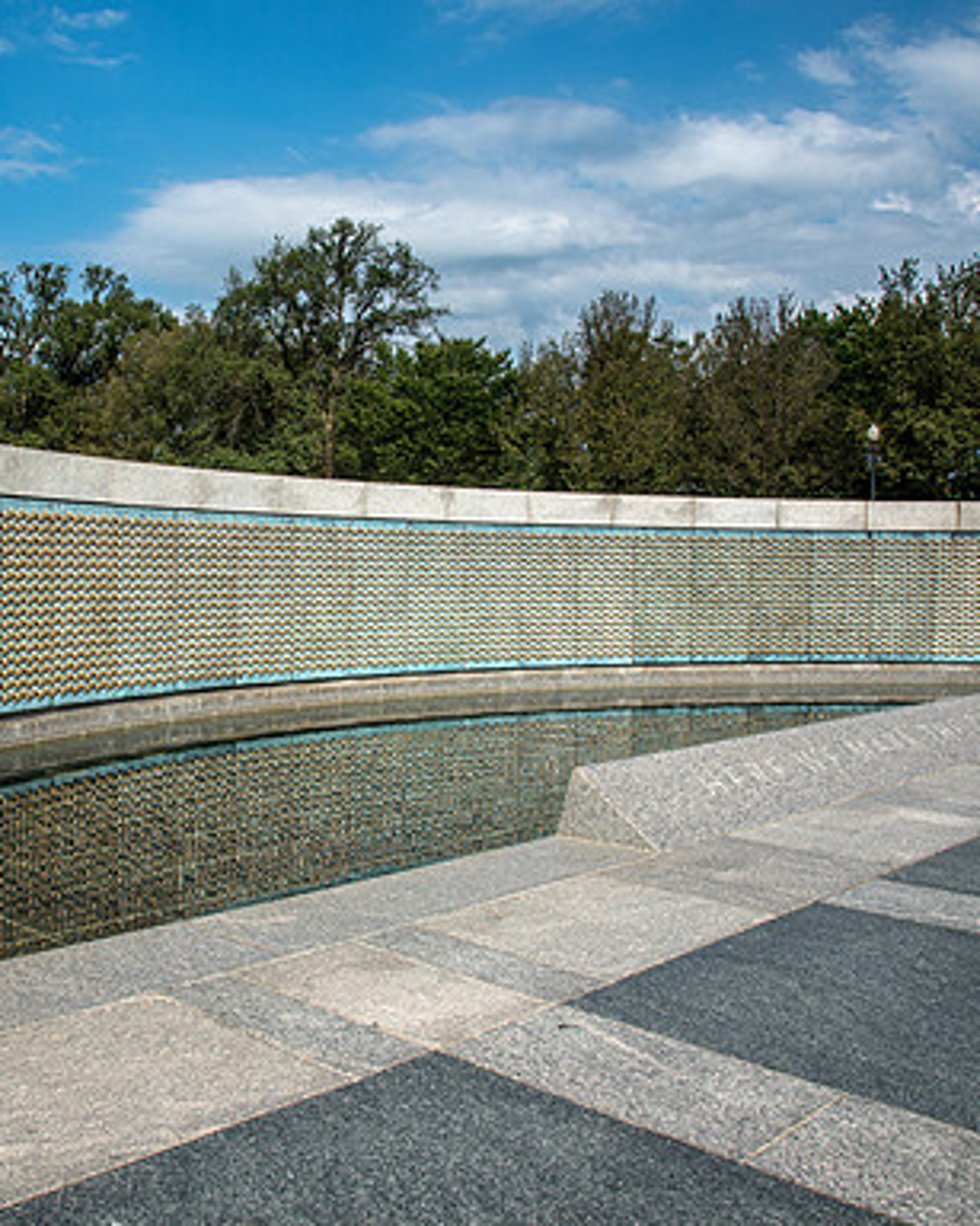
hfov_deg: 42.0
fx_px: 1233
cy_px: 611
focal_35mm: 34
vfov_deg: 52.9
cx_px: 243
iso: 100
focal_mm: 24
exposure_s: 1/160
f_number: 13
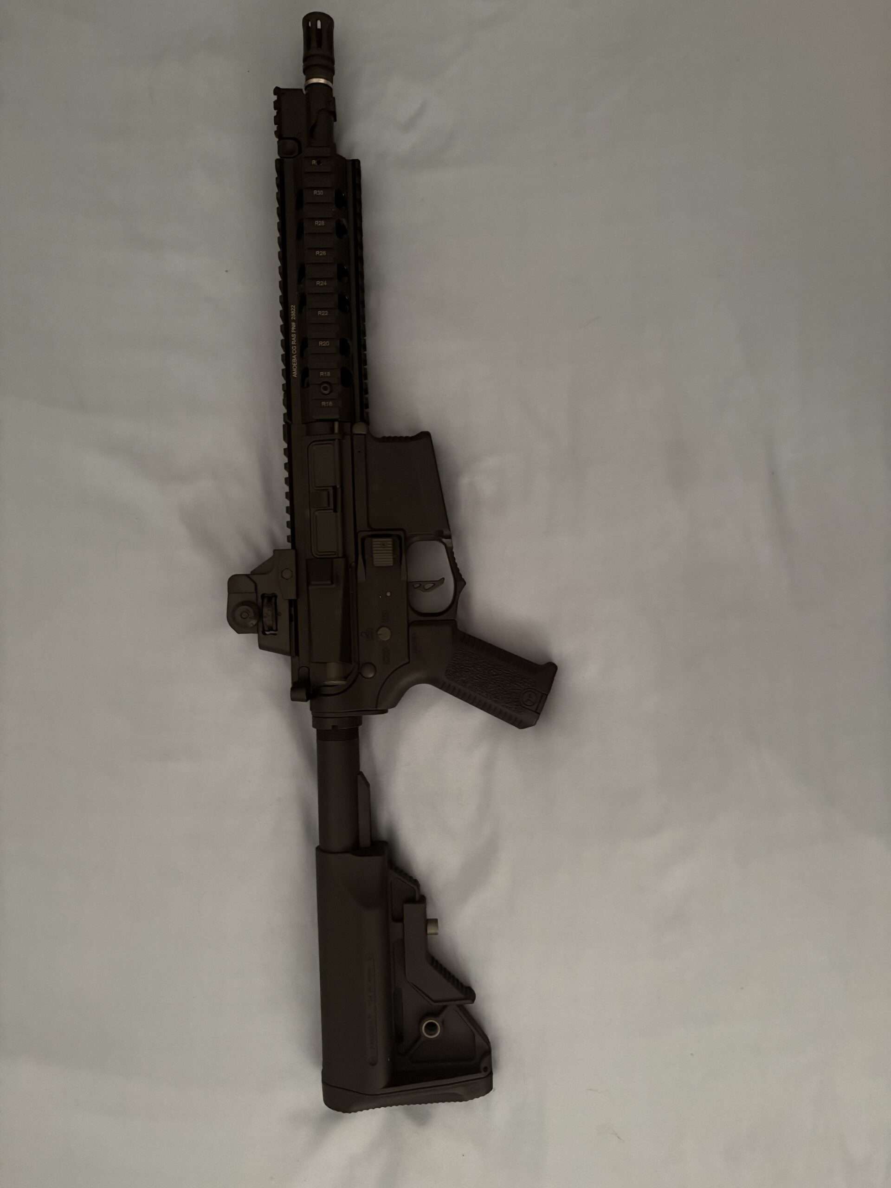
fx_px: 892
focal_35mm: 26
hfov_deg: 53.1
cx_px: 446
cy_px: 594
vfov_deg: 67.3
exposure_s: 1/30
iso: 800
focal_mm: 5.96
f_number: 1.6
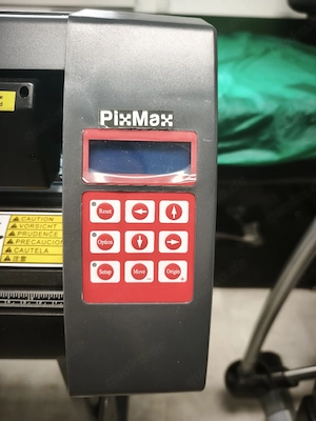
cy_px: 210
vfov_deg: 73.9
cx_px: 158
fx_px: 280
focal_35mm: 23
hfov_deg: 58.9
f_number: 1.62
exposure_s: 1/33.4
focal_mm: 6.45
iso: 800
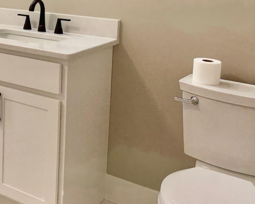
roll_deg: -1.1
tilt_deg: -6.5
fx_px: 415
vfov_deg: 26.3
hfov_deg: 30.5
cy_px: 5
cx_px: -27
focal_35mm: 55
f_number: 1.78
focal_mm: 6.76
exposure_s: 1/120
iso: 125
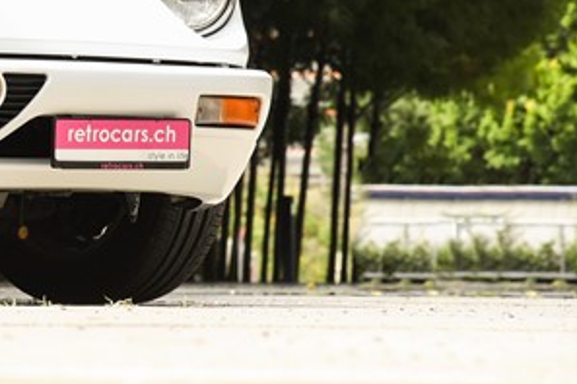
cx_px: -349
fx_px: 5048
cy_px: -106
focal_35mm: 315
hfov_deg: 6.4
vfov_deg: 4.3
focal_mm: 98
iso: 250
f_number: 8
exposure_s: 1/200
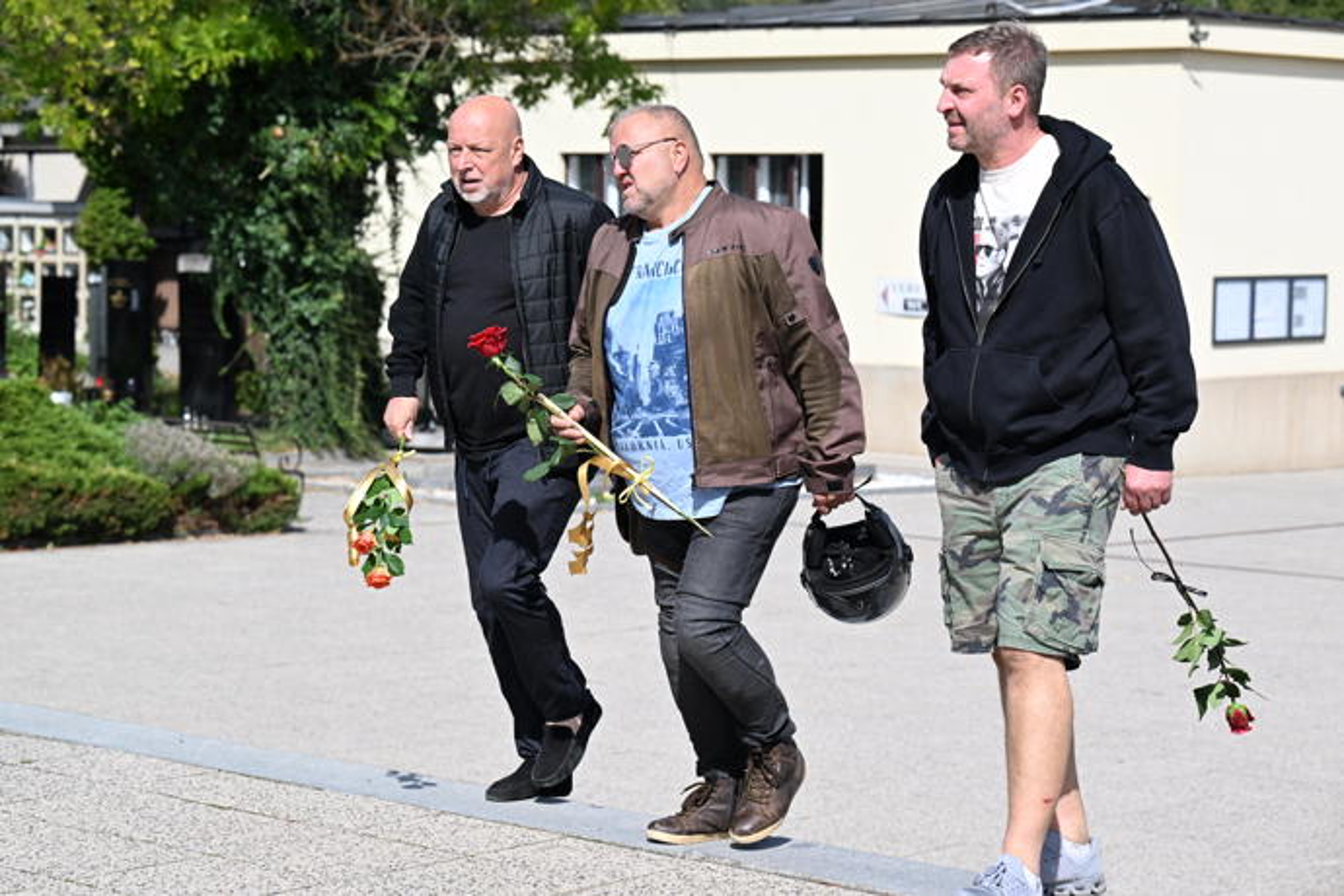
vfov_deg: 15.4
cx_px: 672
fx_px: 3322
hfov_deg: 22.9
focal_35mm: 89
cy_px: 448
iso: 800
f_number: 5.6
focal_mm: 89
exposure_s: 1/4000
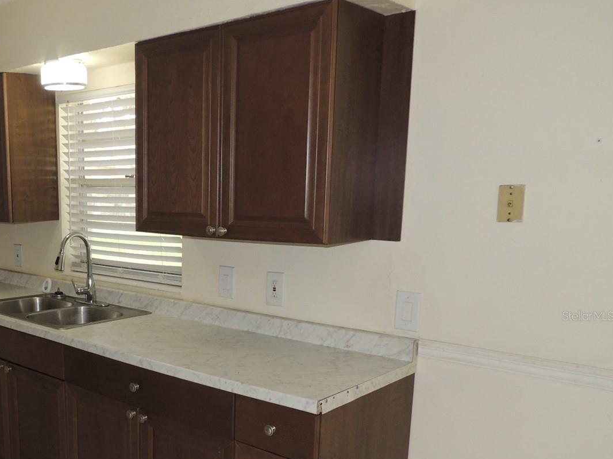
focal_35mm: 36
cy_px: 316
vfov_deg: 39.1
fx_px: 637
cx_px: 157
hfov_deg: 49.4
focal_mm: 4.3
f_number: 3
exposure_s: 1/30
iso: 200
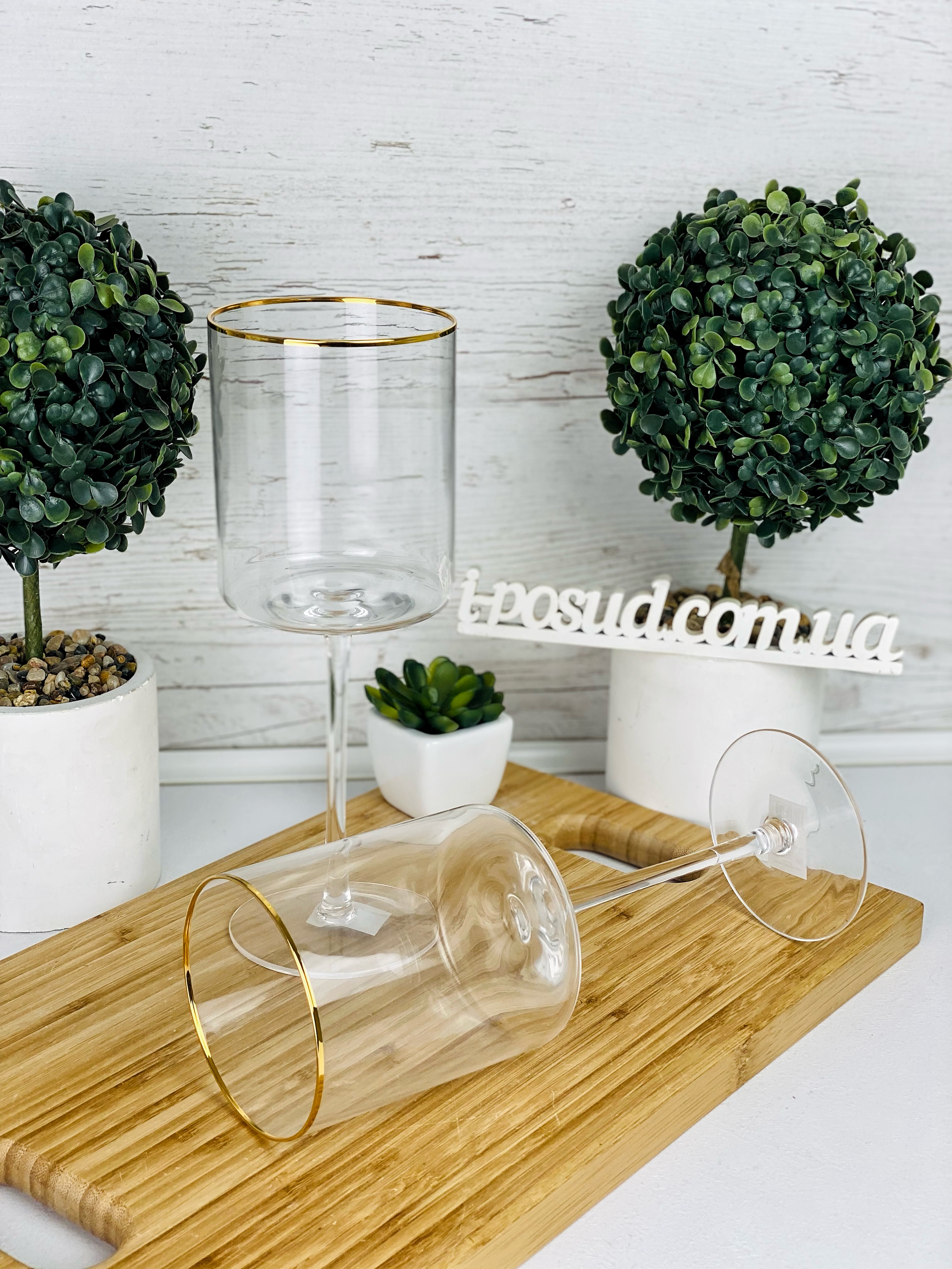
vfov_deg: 36.8
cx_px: 476
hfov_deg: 28.0
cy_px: 634
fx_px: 1907
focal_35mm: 52
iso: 20
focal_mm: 6
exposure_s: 1/212
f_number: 2
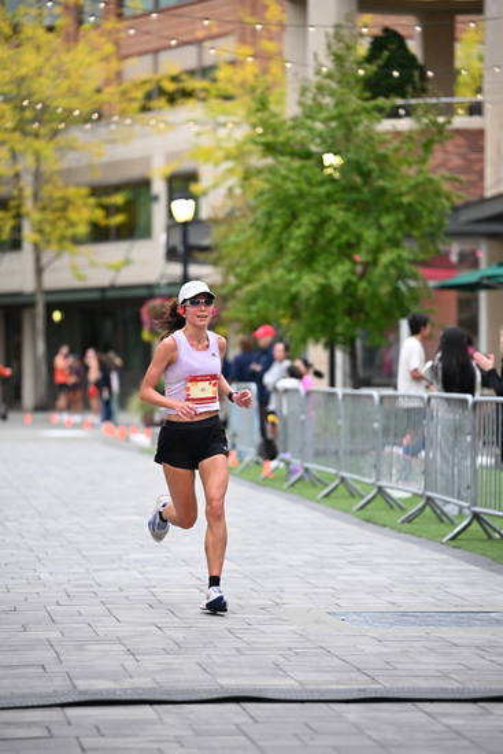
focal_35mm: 135
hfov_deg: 10.2
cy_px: 377
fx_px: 2827
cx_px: 252
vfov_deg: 15.2
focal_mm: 135
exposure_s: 1/1000
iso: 1600
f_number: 2.8
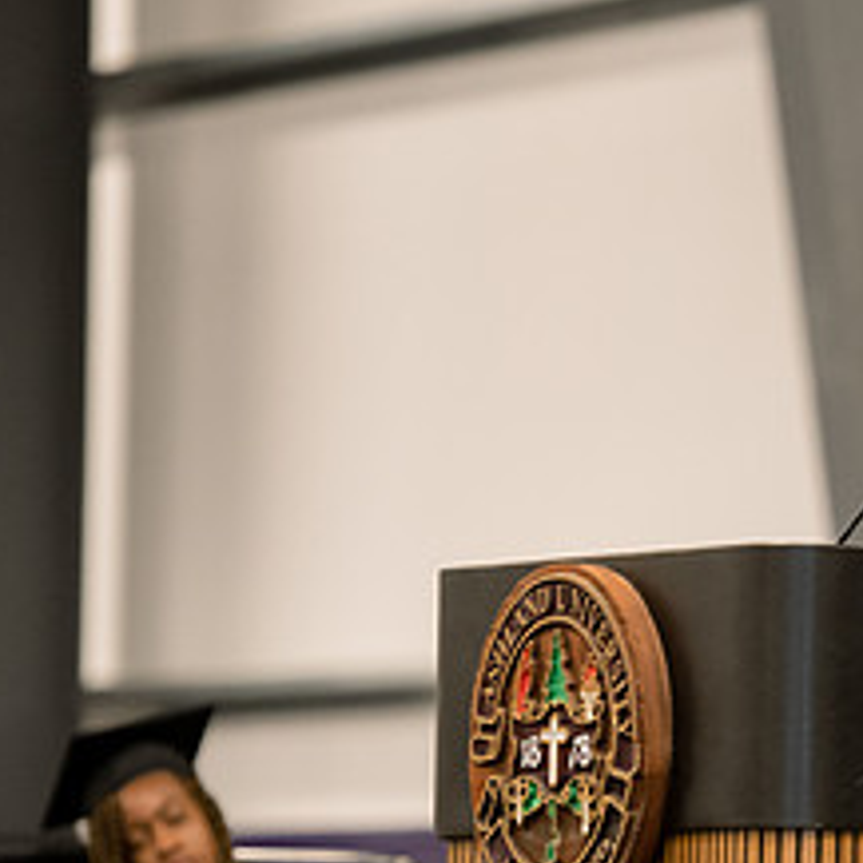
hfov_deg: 4.7
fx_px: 10577
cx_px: 1002
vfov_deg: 4.7
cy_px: 734
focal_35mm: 375
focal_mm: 165
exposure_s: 1/200
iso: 3200
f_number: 3.5
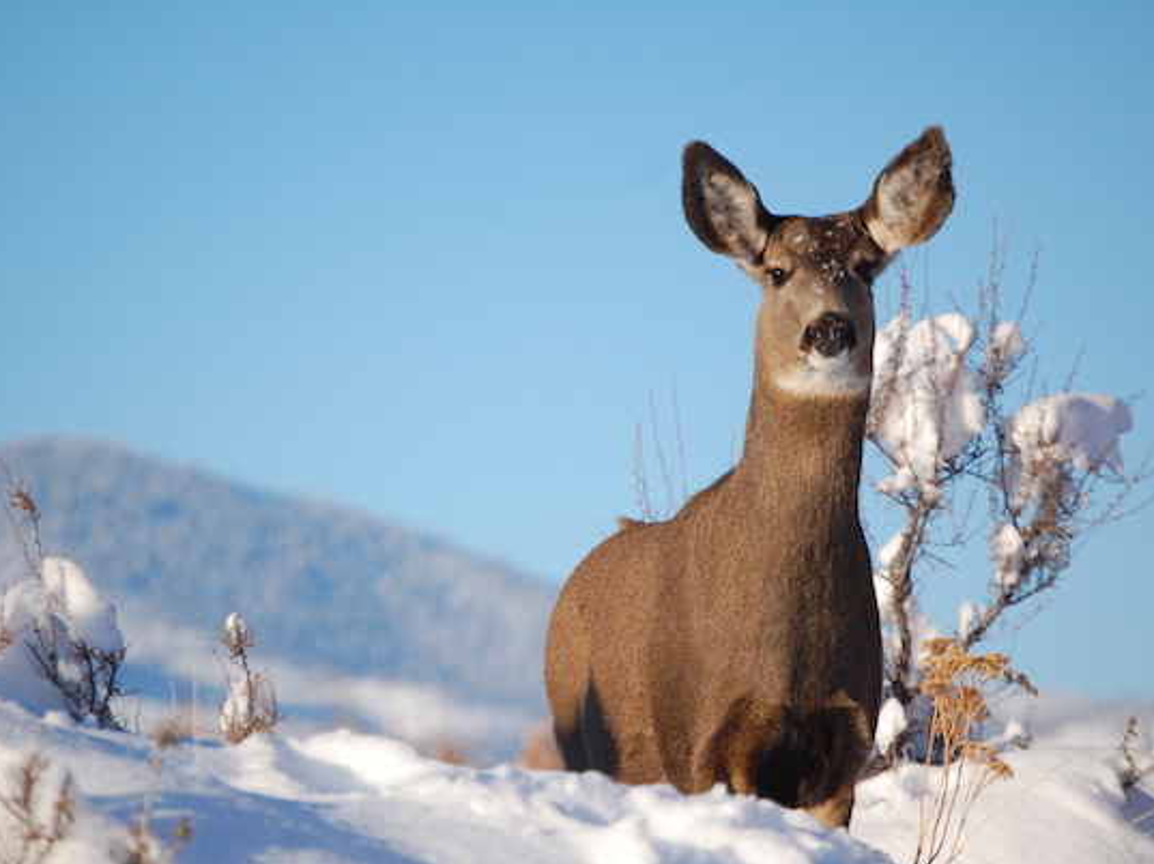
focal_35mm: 337
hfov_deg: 5.9
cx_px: 565
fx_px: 11216
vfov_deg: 4.4
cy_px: 536
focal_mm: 165
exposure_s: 1/1600
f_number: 5.3
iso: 400
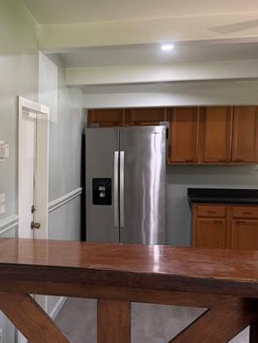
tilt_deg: -4.8
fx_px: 507
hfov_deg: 27.7
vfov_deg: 37.4
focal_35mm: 51
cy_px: 187
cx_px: 33
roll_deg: +0.0
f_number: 1.78
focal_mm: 6.76
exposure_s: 1/60
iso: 160
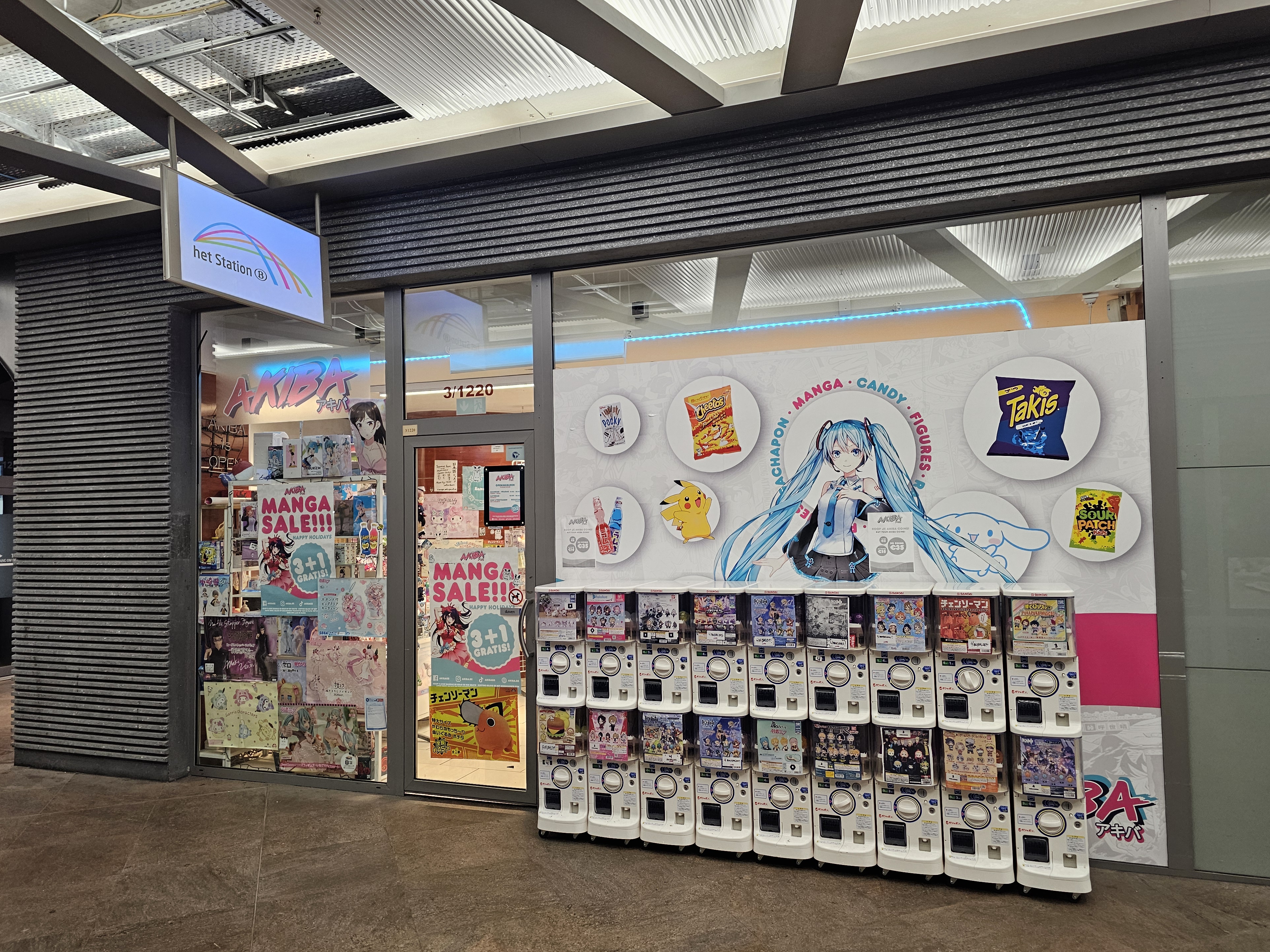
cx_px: 640
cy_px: 481
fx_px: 881
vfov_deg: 56.8
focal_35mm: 24
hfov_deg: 71.6
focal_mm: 6.3
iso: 160
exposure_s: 1/100
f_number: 1.7
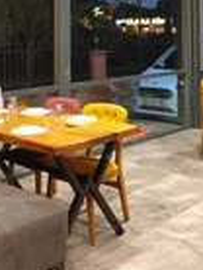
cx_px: 121
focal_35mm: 58
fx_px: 452
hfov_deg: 25.3
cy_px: 24
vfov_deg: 31.5
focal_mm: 5.52
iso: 4240
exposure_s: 1/33.3
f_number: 1.9
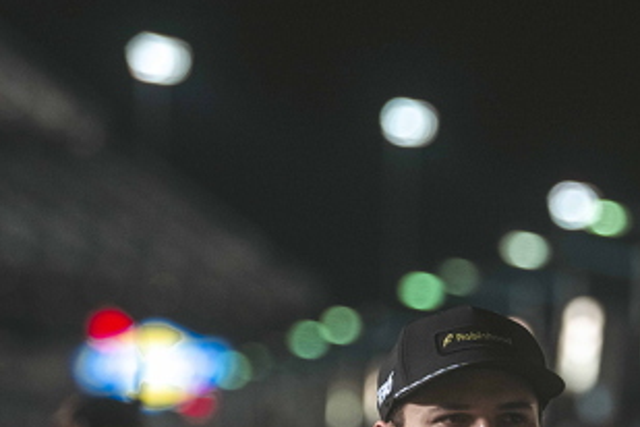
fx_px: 6151
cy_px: 491
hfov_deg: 6.0
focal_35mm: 346
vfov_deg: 4.0
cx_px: 472
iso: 400
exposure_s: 1/250
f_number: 2.8
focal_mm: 135
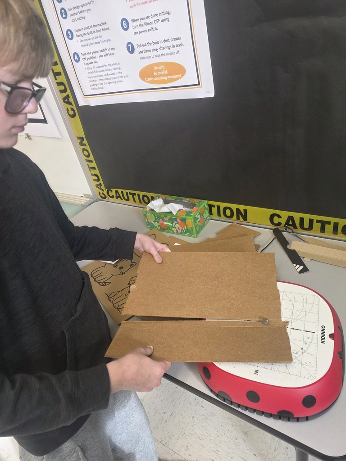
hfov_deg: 58.9
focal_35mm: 23
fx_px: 307
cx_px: 173
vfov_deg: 73.9
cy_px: 230
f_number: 1.7
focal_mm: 6.3
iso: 250
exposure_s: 1/120
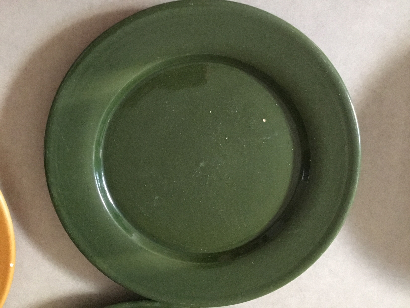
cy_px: 154
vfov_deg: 45.4
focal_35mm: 31
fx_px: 367
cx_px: 205
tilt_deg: -78.1
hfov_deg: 58.4
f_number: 2.4
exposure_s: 1/15
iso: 400
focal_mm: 3.3
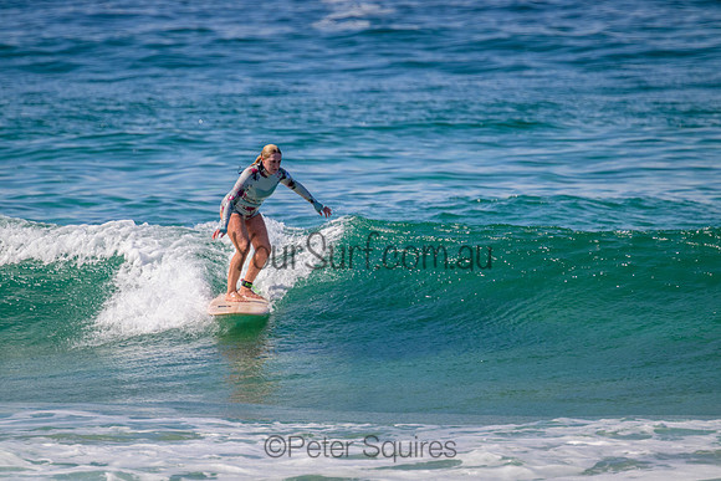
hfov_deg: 2.6
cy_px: 240
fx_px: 16025
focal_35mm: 800
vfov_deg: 1.7
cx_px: 360
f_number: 11
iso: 1250
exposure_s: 1/2000
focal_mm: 800
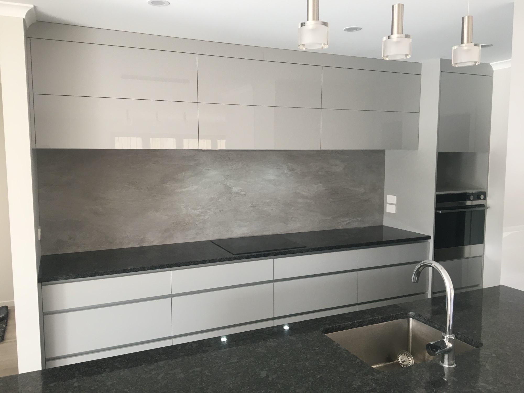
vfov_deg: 48.2
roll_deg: -0.4
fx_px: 439
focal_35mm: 29
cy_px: 196
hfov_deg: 61.7
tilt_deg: -5.0
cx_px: 262
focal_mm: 4.15
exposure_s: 1/33
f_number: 2.2
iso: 50
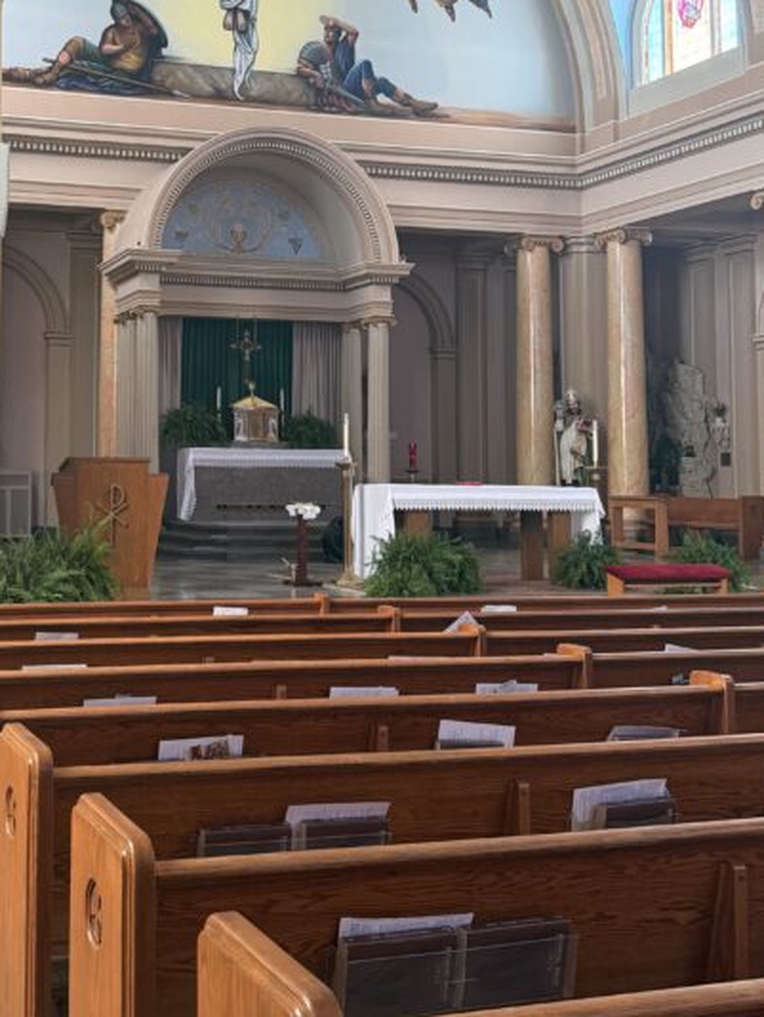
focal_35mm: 46
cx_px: 120
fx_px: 1353
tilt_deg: +3.6
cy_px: 379
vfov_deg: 40.9
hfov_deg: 30.5
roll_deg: -0.8
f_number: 1.78
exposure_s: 1/60
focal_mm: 6.76
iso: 250
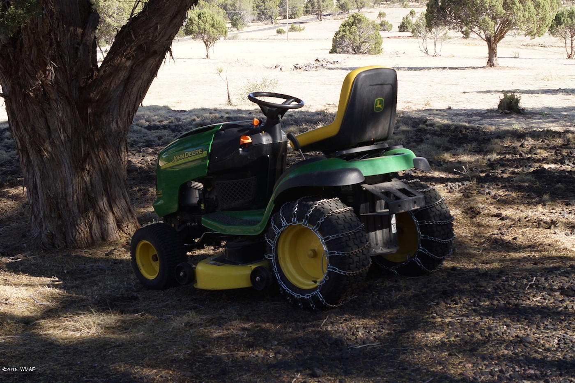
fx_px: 862
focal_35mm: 54
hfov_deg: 36.9
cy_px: 192
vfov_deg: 25.0
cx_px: 288
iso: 100
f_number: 6.3
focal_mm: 18
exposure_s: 1/160
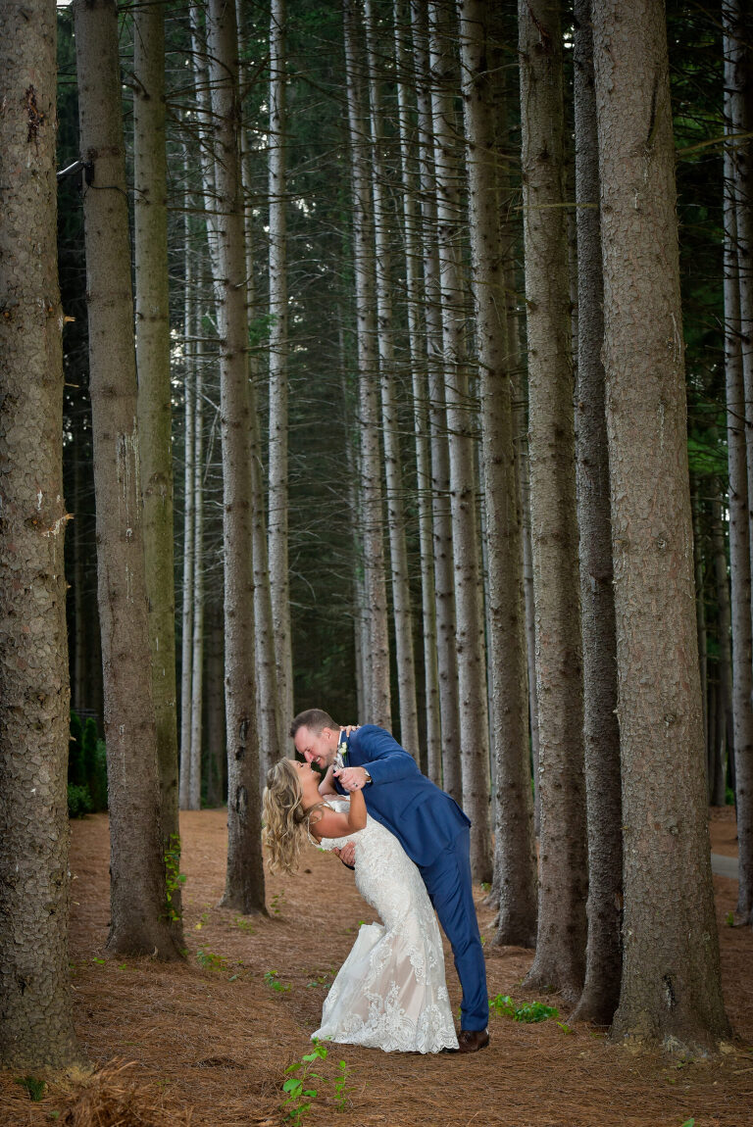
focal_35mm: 70
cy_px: 564
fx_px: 2193
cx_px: 376
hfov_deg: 19.5
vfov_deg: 28.8
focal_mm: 70
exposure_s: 1/250
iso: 1000
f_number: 6.3
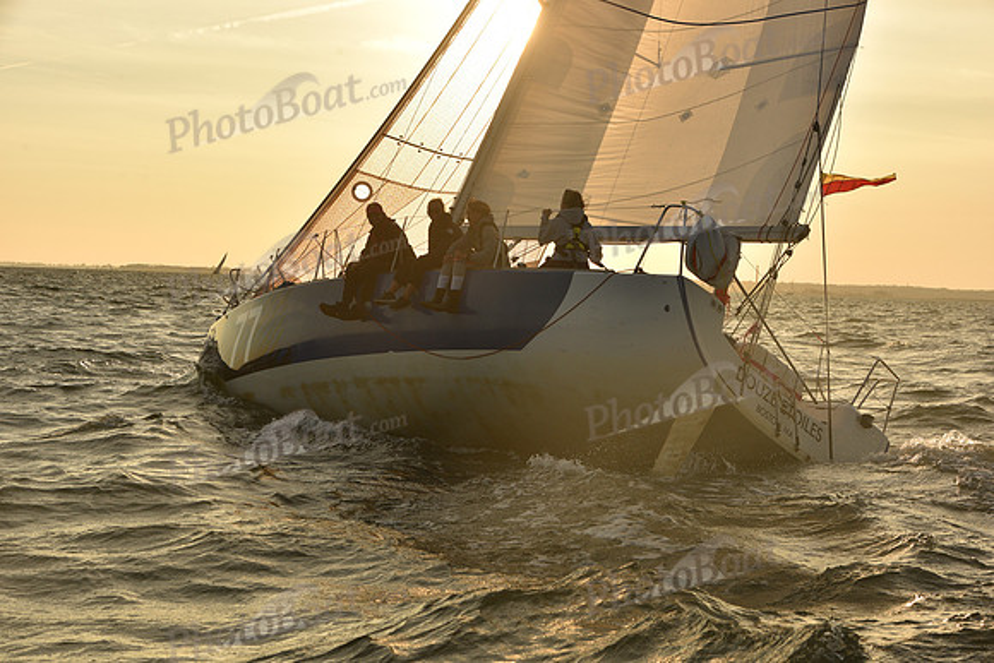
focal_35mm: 70
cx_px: 497
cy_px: 332
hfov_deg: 28.8
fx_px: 1933
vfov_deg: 19.5
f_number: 9
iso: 250
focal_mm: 70
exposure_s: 1/640
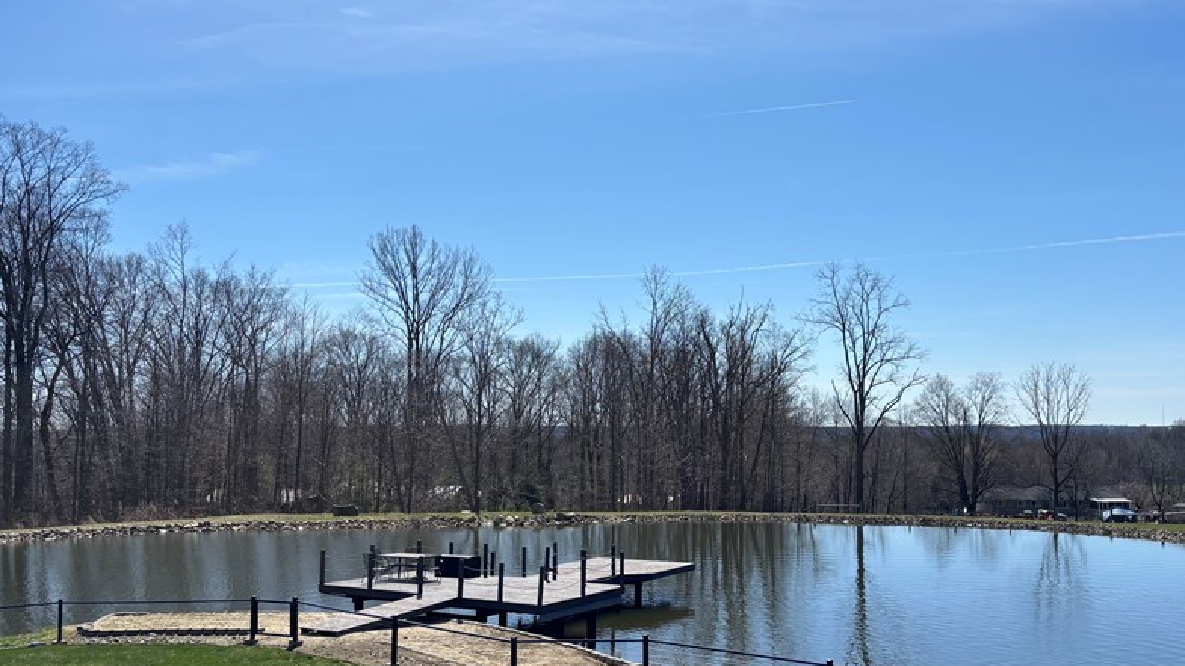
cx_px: 688
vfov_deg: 31.9
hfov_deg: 53.8
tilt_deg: +1.2
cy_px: 393
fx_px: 1163
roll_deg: -0.3
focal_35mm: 37
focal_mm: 5.96
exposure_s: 1/5952
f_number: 1.6
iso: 50
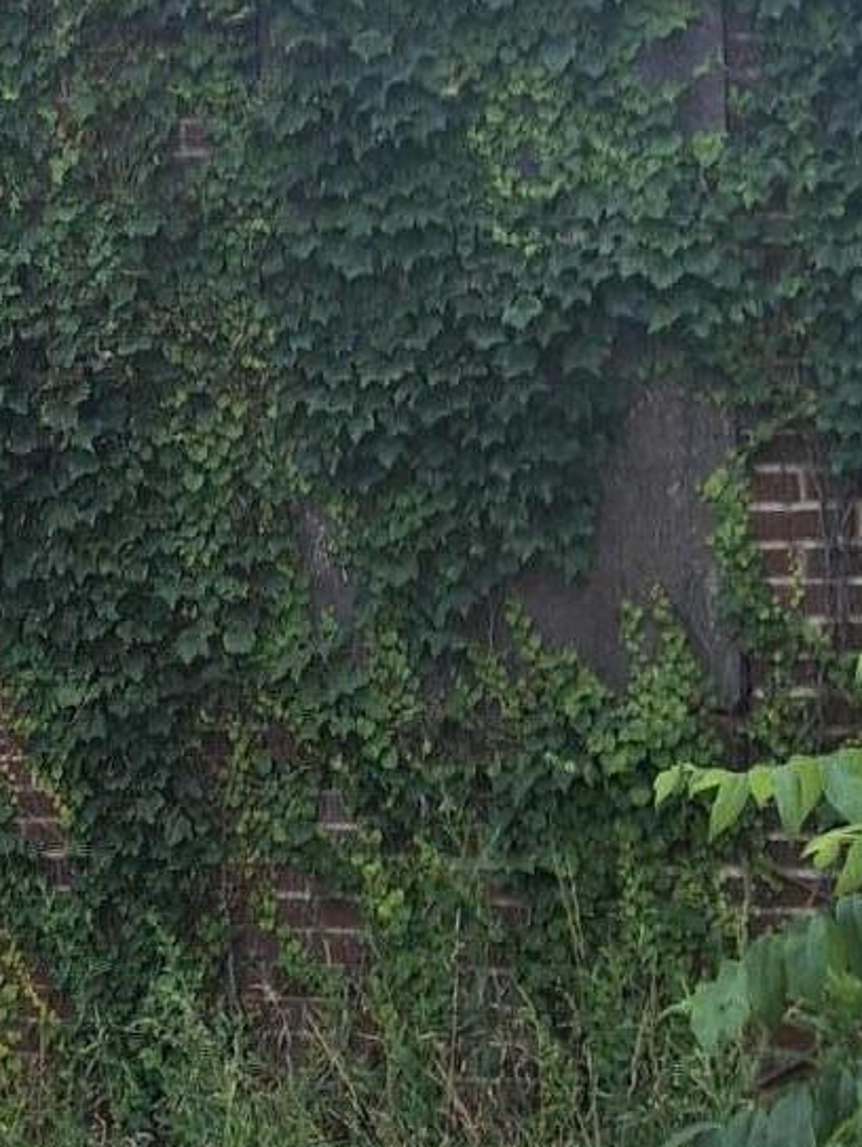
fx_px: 3051
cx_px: -70
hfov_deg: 15.7
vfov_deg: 21.3
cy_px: 486
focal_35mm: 92
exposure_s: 1/632
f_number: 1.8
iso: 32
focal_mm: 4.69
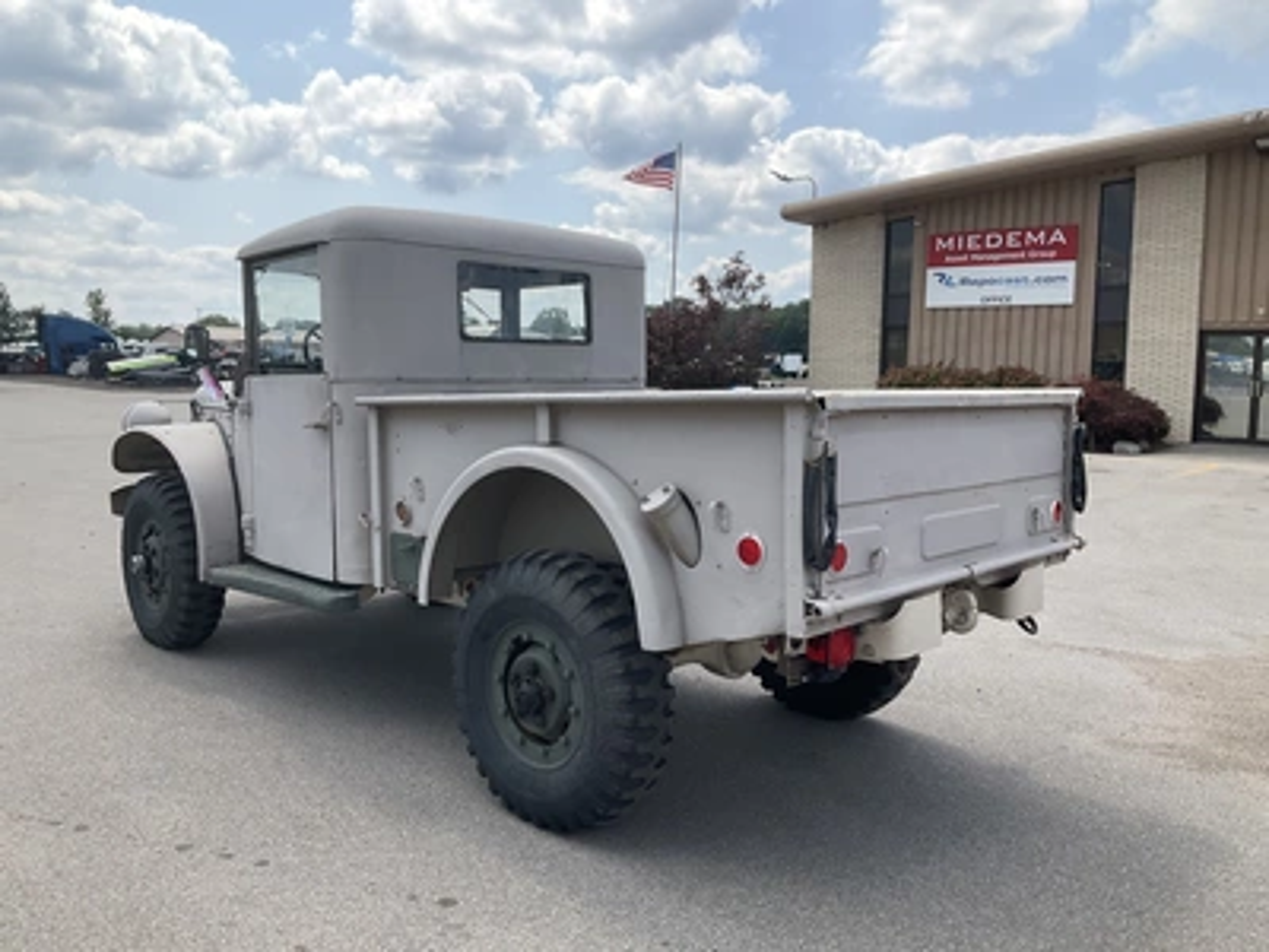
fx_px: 1063
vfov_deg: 48.2
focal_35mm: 29
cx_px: 634
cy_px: 476
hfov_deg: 61.7
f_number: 1.8
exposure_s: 1/2058
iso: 25
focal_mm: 3
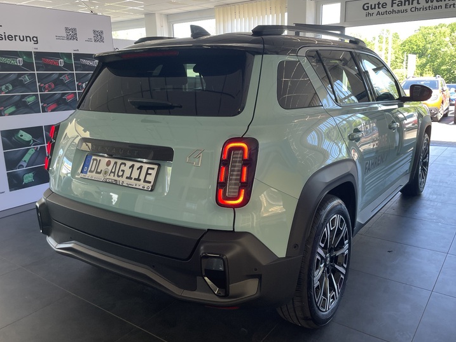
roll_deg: +1.7
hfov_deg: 61.6
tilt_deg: -14.0
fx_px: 382
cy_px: 167
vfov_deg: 48.2
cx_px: 233
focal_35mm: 29
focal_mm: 4.2
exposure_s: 1/121
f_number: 1.6
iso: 64
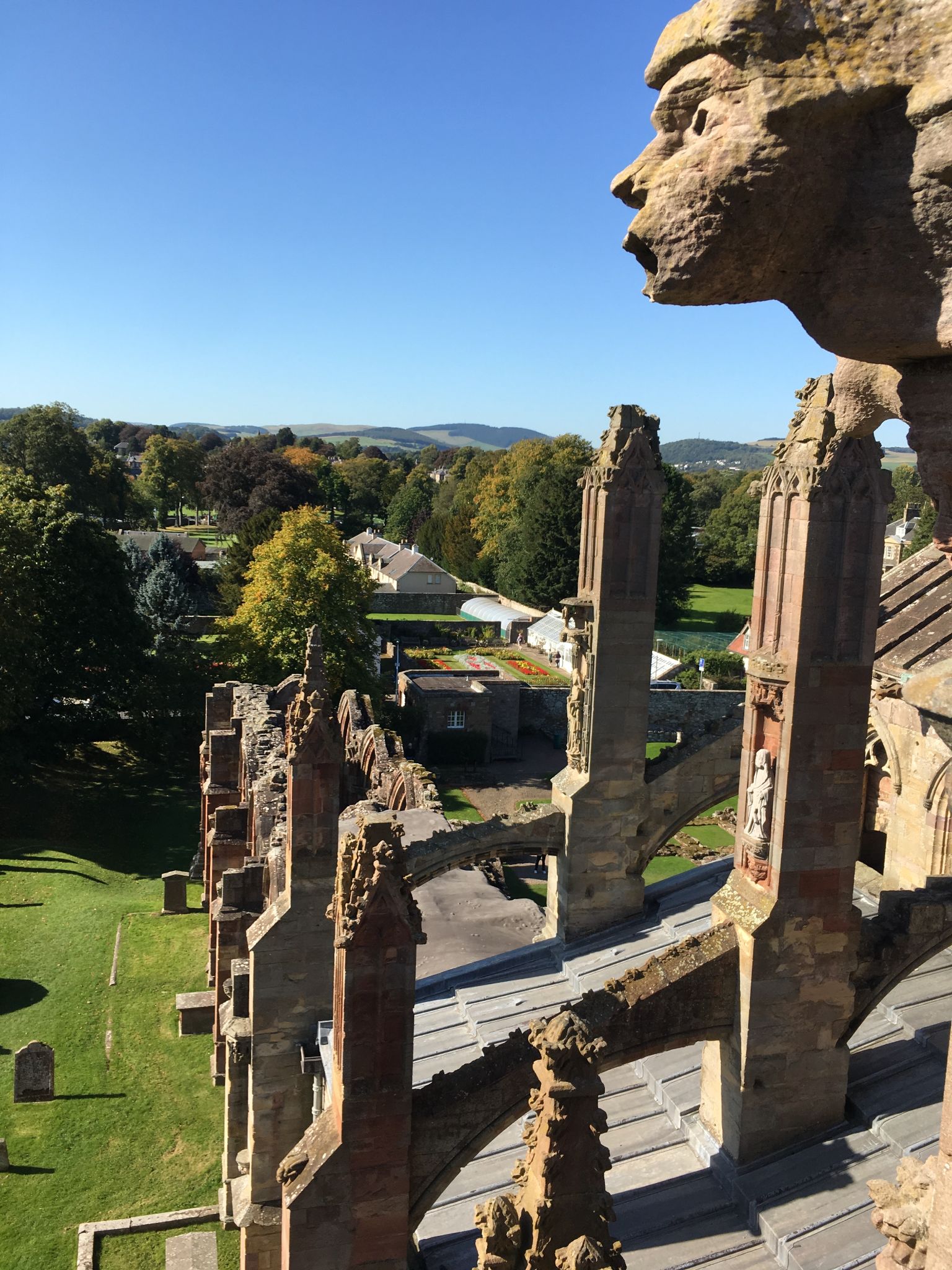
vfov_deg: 61.7
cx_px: 476
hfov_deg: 48.2
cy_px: 635
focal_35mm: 29
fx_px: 1063
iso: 25
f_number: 2.2
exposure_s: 1/1054
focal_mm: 4.15
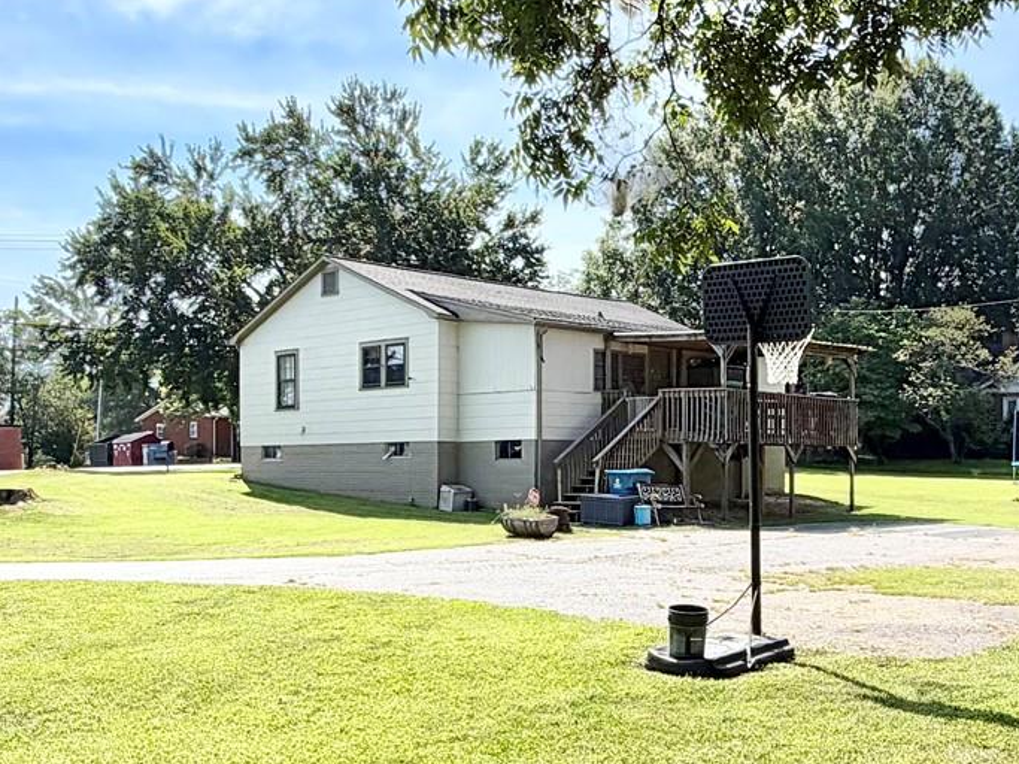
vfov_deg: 34.2
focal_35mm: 42
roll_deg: +1.1
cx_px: 595
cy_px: 466
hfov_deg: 44.6
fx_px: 1236
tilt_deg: +0.2
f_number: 2.2
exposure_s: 1/1001
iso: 20
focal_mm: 2.22
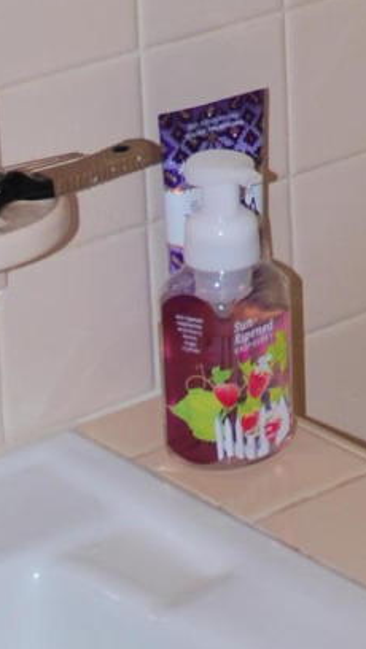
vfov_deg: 11.3
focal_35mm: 185
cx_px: 700
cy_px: -223
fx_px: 3187
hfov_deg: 6.4
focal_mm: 24
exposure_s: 1/60
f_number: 3.8
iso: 200
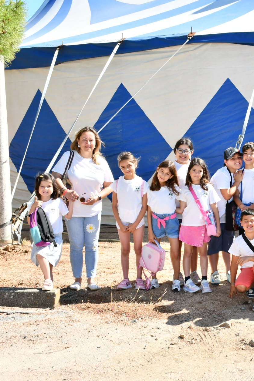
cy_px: 187
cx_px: 271
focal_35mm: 52
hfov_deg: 24.4
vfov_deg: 38.2
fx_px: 550
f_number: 7.1
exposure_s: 1/250
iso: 200
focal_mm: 23
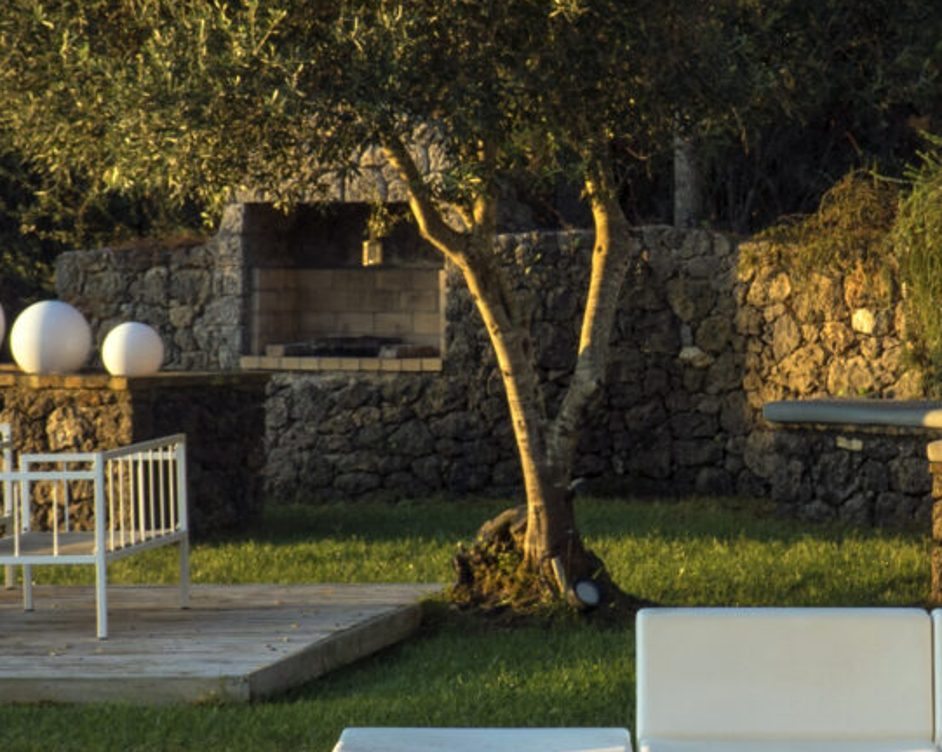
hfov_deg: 12.0
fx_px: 4458
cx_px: 623
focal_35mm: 160
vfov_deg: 9.6
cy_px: 347
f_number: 5.6
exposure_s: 1/80
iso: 100
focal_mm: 24
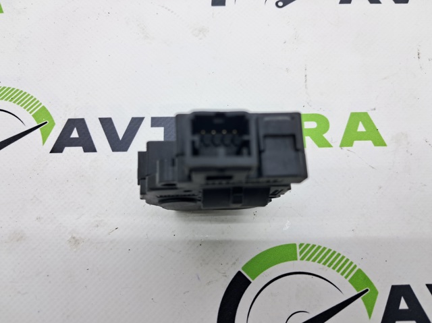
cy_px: 162
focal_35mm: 27
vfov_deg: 51.3
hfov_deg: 65.4
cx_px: 216
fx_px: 337
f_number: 1.8
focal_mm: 4
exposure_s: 1/50
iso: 50
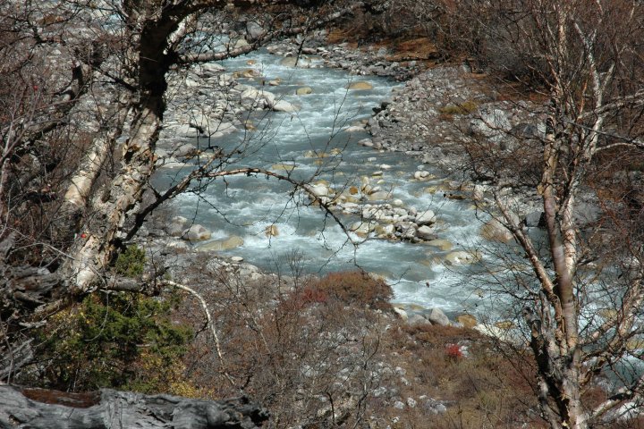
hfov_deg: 19.5
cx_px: 322
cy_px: 214
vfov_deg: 13.0
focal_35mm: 105
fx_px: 1878
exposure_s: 1/400
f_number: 10
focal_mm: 70
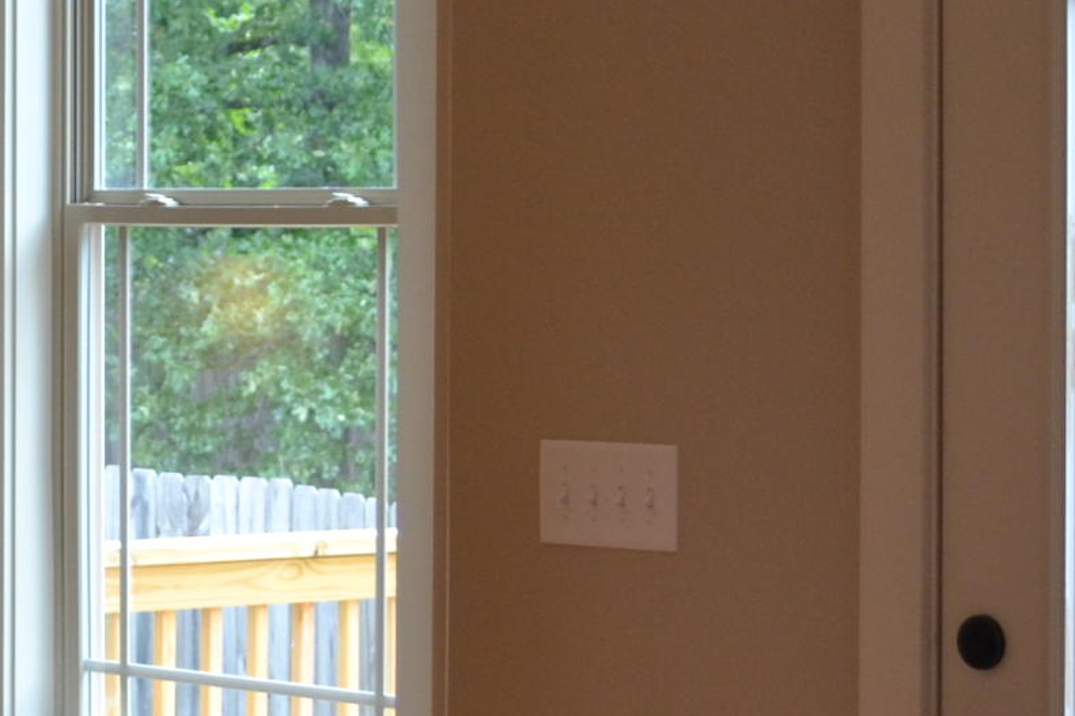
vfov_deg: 9.3
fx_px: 4418
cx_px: -428
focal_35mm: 148
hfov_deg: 13.3
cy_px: 245
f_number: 4.2
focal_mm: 26
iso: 400
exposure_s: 1/80
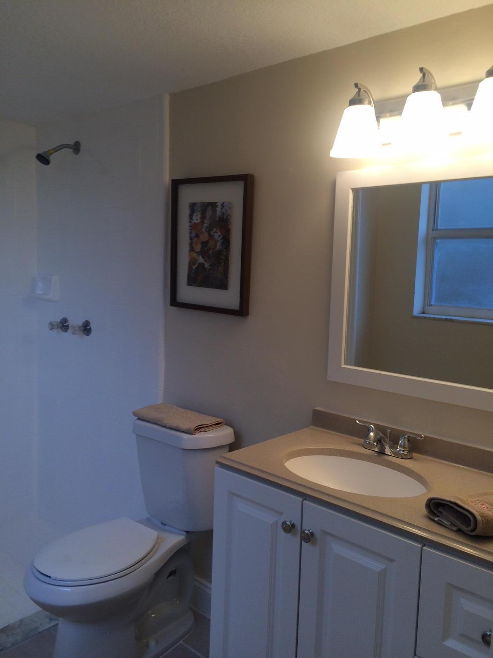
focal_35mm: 29
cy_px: 329
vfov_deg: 61.7
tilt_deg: -9.2
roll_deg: -1.8
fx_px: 551
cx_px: 246
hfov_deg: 48.2
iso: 40
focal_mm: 4.15
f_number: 2.2
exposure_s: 1/120
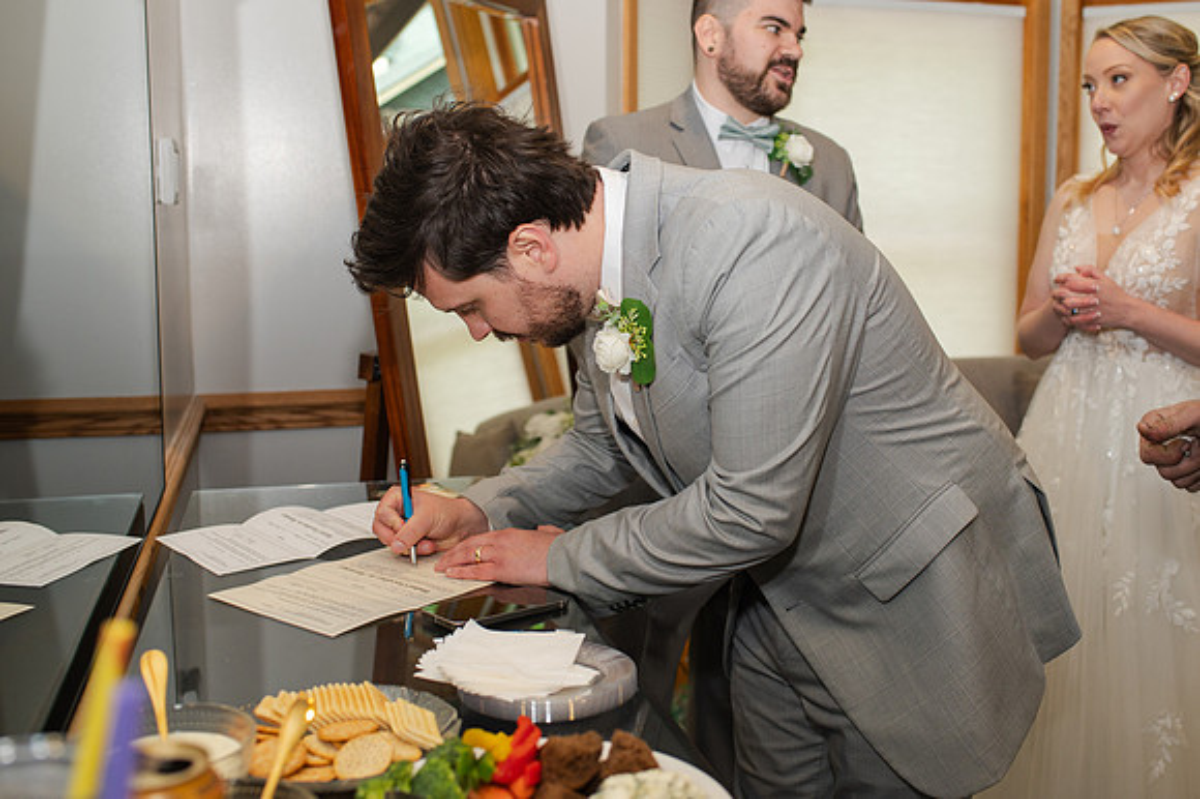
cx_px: 652
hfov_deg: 50.6
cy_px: 365
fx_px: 1266
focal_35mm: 38
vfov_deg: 35.0
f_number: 3.2
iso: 800
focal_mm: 35
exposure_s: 1/160
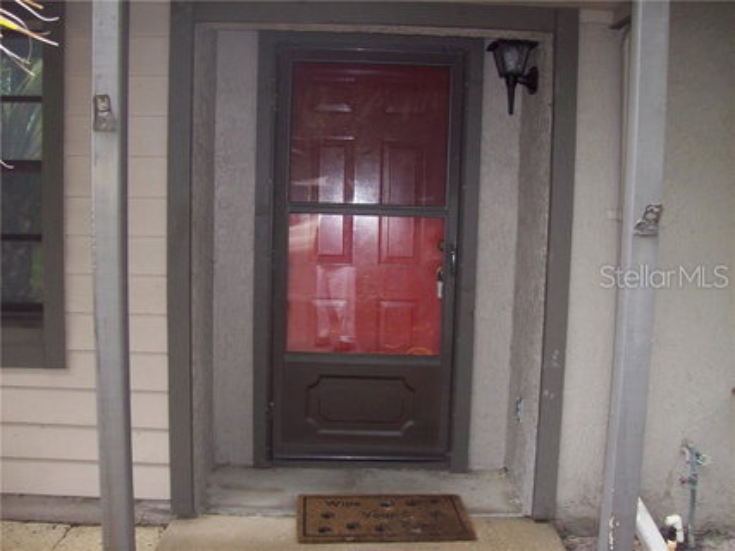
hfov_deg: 51.4
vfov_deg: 39.6
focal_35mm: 36
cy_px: 276
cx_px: 368
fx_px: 764
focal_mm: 6
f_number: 2.7
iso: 80
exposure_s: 1/64
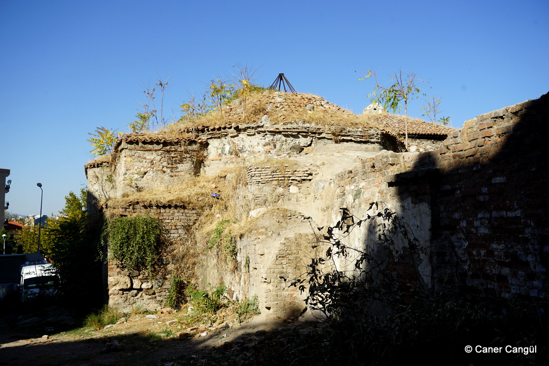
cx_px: 274
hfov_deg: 57.2
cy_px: 183
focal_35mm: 33
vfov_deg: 40.0
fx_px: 503
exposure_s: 1/320
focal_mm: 33
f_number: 8
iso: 100
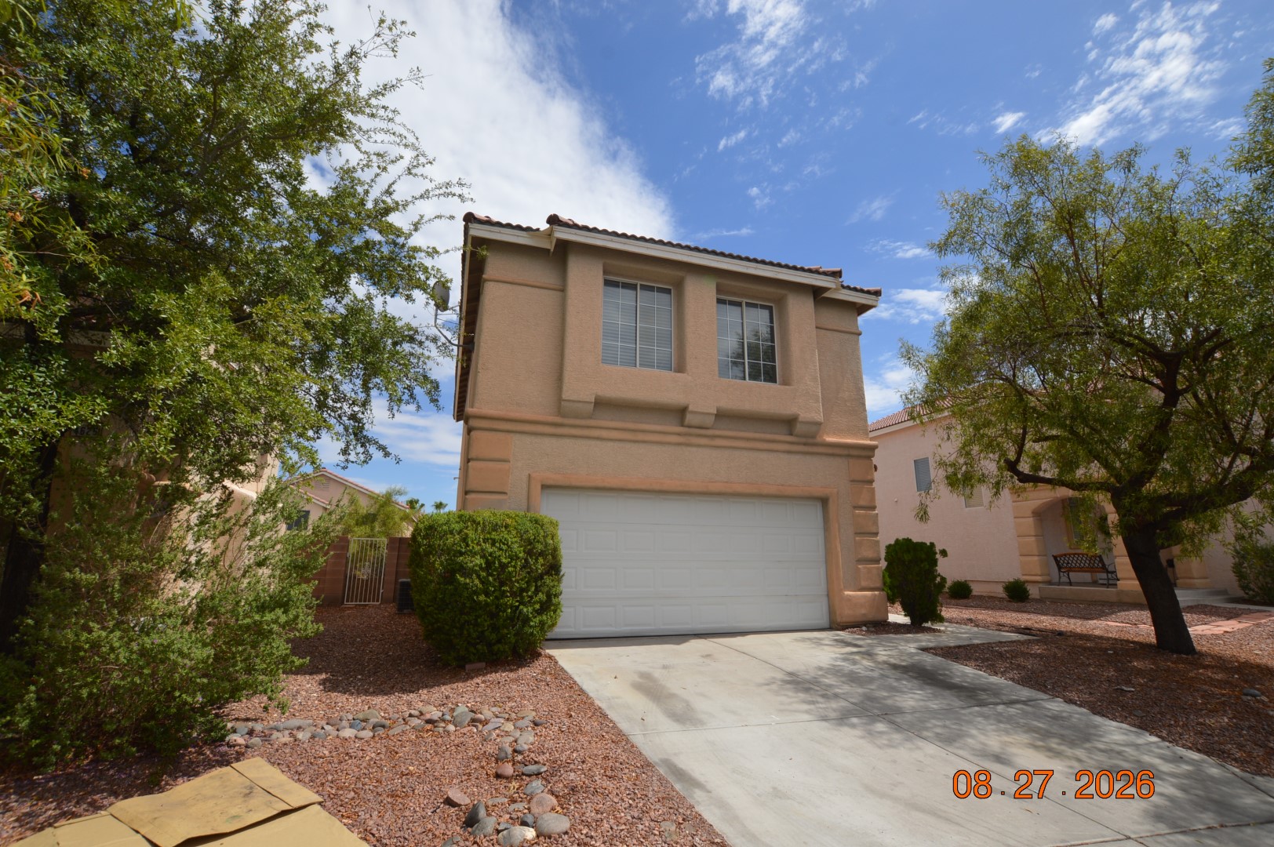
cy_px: 424
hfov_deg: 100.4
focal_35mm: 15
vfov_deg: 77.2
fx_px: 530
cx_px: 637
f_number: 11
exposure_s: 1/200
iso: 100
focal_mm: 10
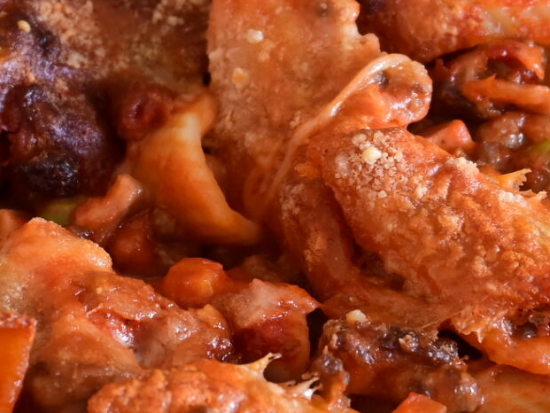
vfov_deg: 6.9
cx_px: 313
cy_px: 50
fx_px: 3401
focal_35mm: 214
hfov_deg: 9.2
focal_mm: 36
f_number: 6.3
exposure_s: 1/5
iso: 200
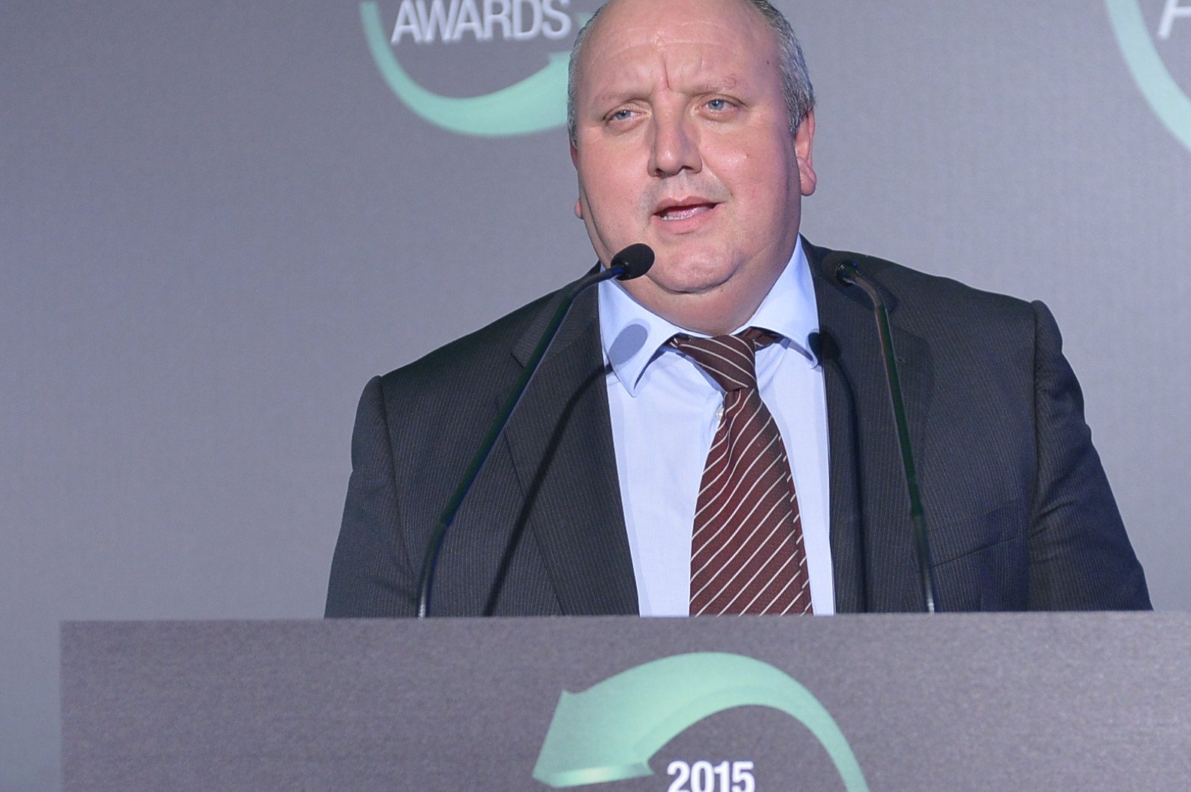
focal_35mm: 101
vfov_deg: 13.5
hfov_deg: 20.2
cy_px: 419
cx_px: 596
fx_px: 3339
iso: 3200
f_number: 4
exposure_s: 1/320
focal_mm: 65
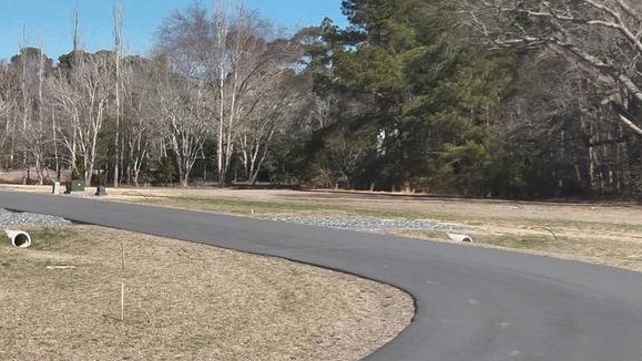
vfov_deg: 18.5
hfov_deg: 29.8
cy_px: 226
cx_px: -24
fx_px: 1107
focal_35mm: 65
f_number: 2.8
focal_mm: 4.4
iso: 100
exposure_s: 1/1250
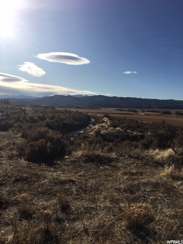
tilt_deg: -3.7
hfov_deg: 48.2
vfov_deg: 61.7
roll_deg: -3.3
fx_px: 204
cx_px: 92
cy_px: 122
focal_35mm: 29
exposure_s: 1/4274
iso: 25
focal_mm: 4.15
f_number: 2.2
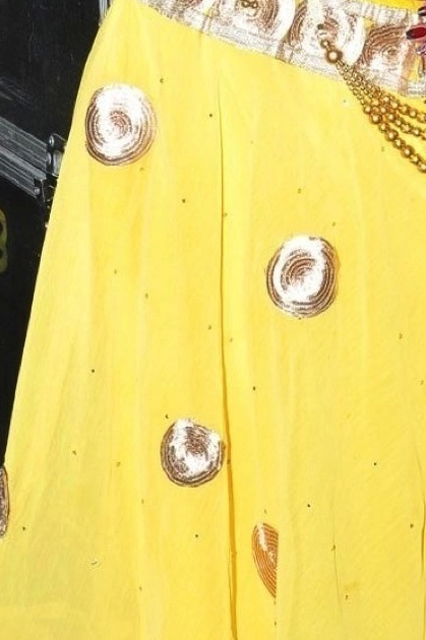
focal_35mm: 150
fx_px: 2674
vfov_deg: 13.4
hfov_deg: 9.1
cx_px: 421
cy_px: -54
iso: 500
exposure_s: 1/125
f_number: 10
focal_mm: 35
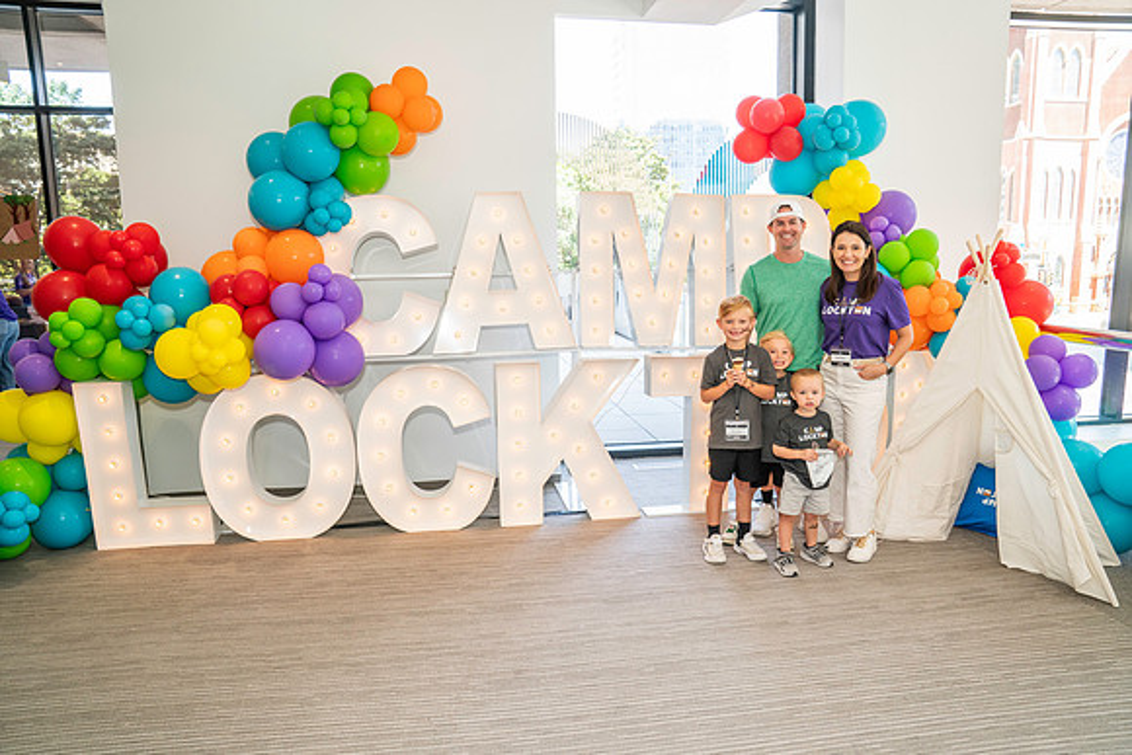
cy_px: 378
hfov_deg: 73.7
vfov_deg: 53.2
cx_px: 566
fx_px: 755
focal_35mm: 24
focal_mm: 24
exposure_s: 1/200
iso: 1600
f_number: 5.6
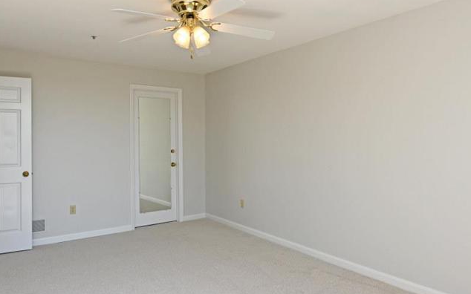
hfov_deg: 68.4
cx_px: 236
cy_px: 135
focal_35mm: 27
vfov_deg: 46.0
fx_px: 347
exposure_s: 1/125
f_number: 5.6
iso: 200
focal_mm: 14
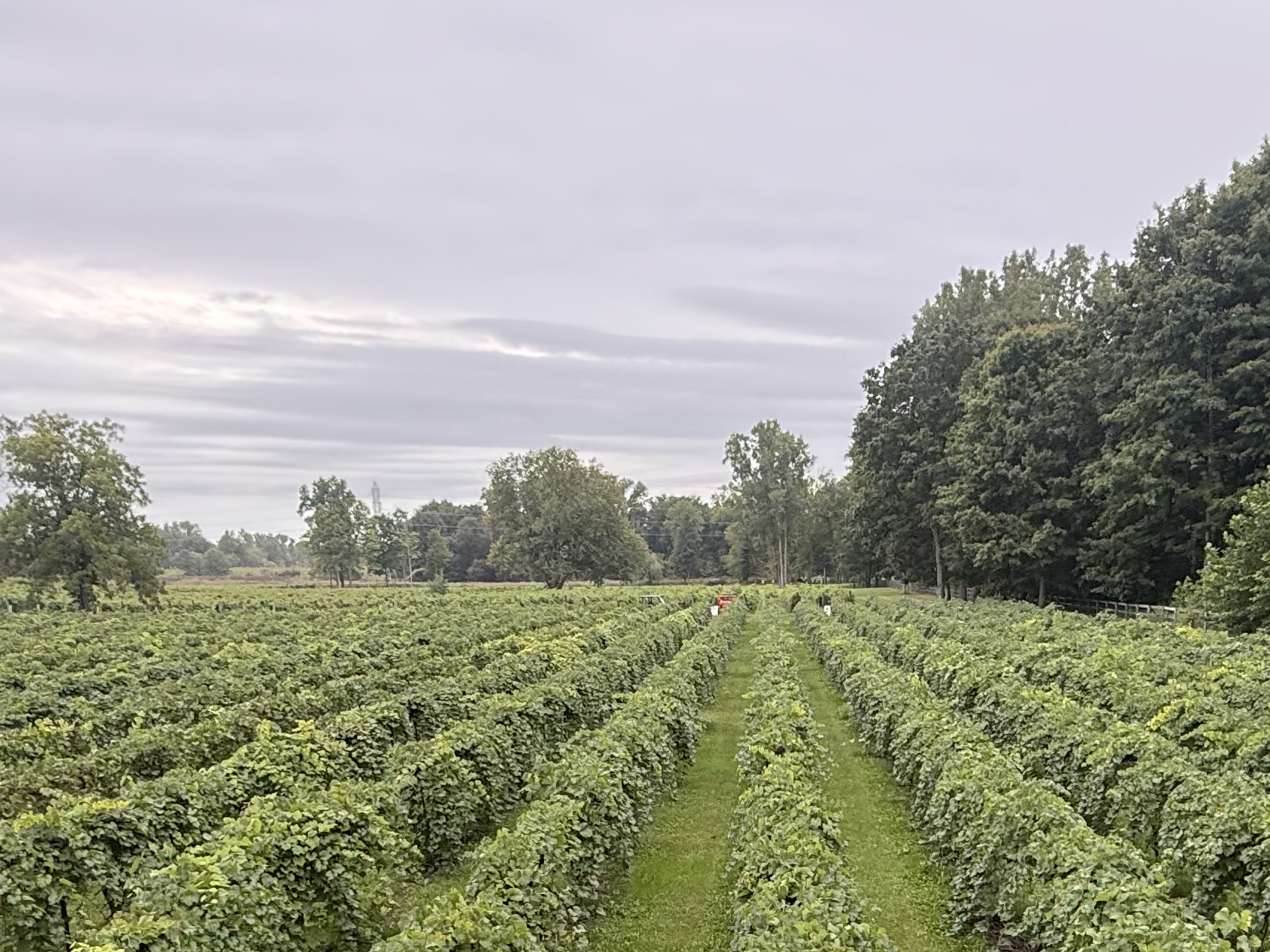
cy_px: 916
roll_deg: +0.9
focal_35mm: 33
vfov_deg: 38.8
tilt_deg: -17.2
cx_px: 675
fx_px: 1211
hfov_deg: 55.3
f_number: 2.2
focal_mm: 2.22
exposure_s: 1/128
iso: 64
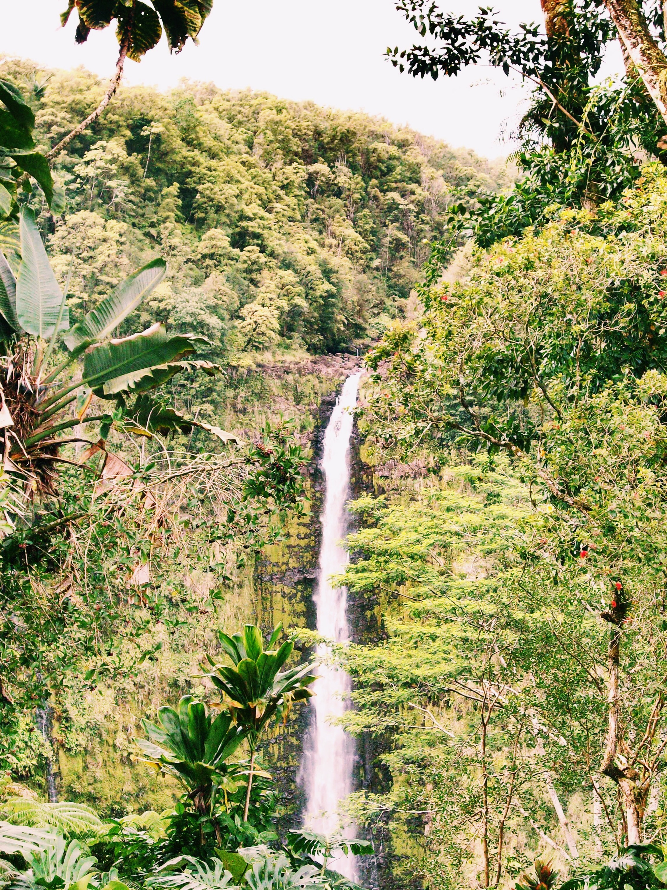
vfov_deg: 25.3
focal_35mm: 77
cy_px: 445
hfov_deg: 19.1
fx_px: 1978
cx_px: 334
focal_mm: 12.8
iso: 200
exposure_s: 1/224
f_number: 4.2
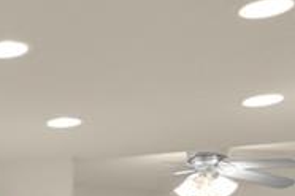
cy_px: 425
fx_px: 913
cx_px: -287
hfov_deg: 15.1
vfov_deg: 10.9
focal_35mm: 111
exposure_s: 1/20
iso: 320
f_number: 3.8
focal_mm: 13.5
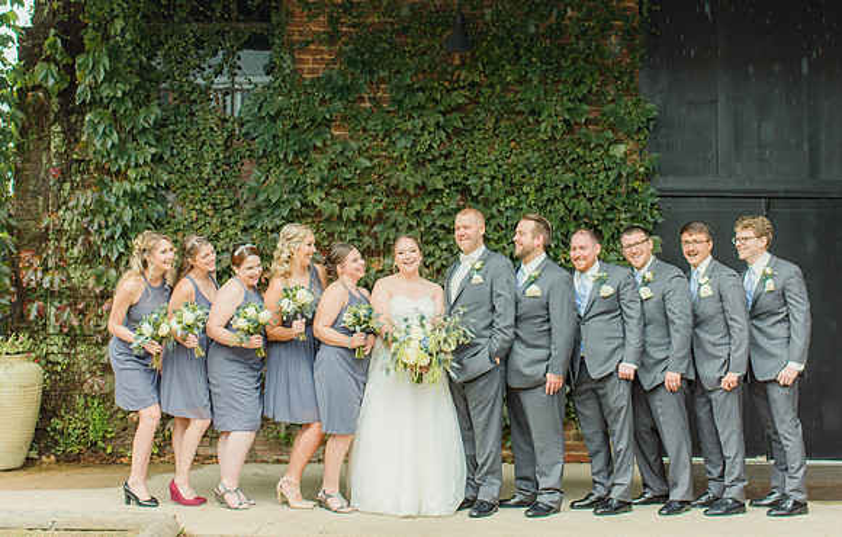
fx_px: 1327
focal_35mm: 58
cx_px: 430
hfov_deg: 35.2
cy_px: 234
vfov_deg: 22.9
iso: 160
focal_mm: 35
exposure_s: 1/250
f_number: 2.2
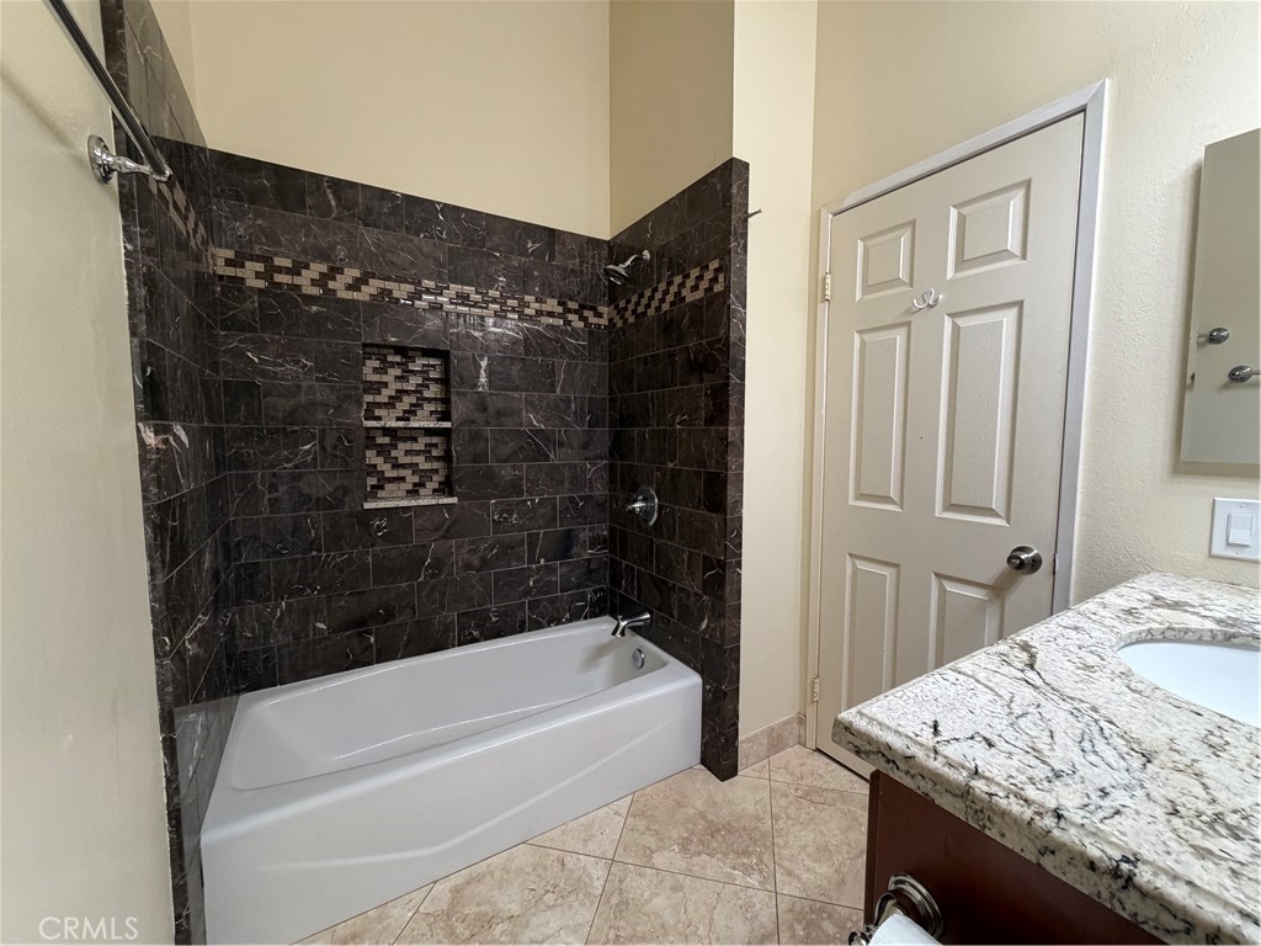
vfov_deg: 85.7
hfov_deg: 102.1
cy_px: 473
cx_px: 630
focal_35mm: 14
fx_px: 510
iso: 250
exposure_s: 1/120
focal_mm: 2.22
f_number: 2.2
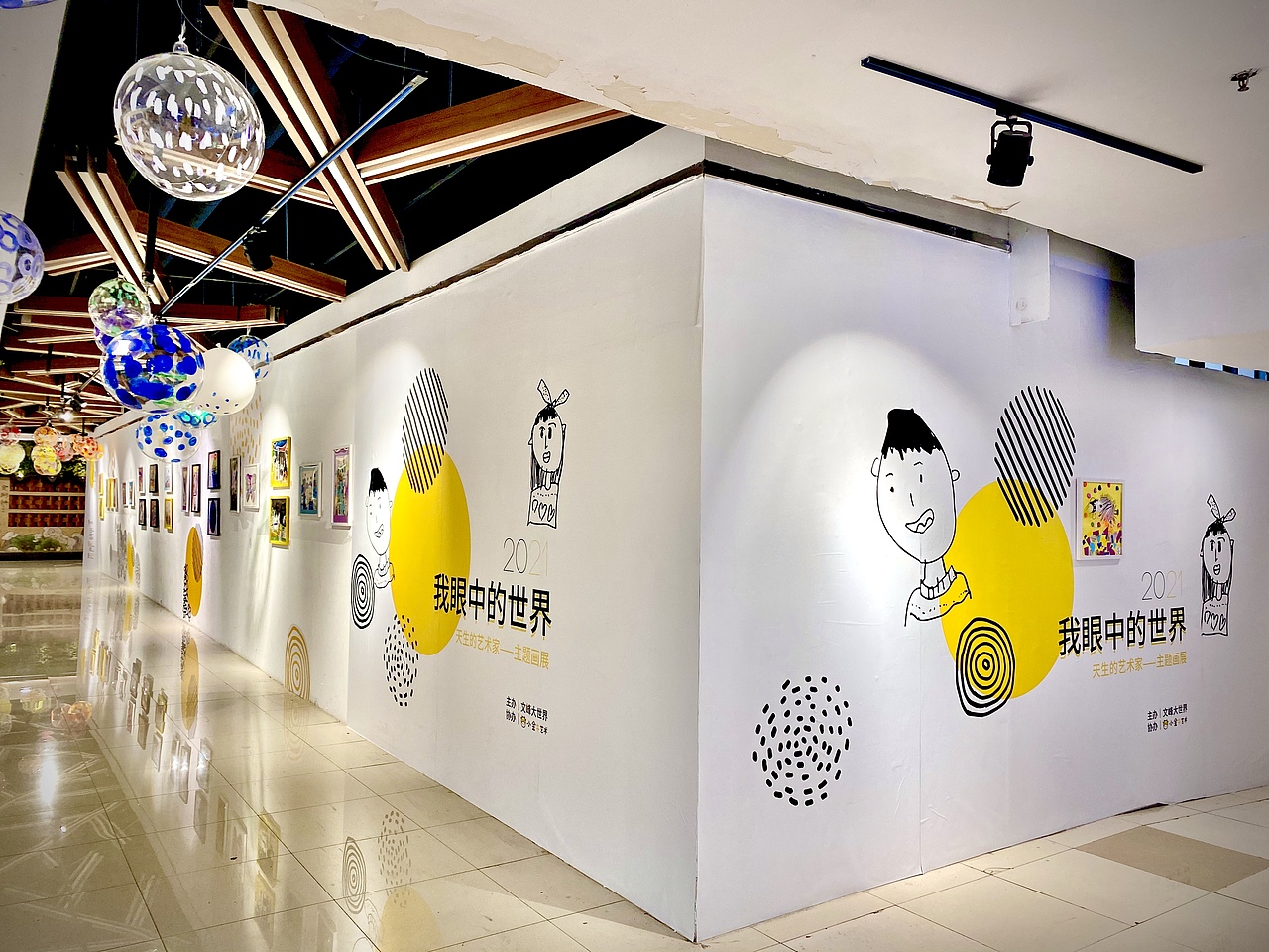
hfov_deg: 67.3
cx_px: 634
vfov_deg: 53.1
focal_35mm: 26
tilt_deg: +1.3
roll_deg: -0.3
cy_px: 476
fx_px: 953
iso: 100
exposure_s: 1/100
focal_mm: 4.25
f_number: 1.8
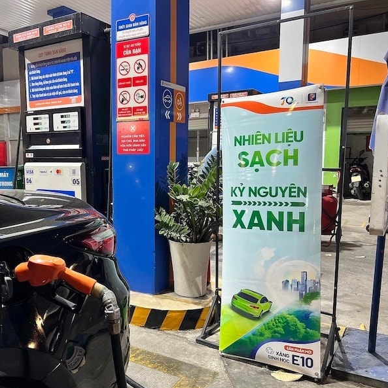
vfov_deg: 52.5
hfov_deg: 51.7
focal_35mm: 31
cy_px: 196
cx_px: 135
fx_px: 393
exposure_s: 1/50
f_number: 1.5
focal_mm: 5.7
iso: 200
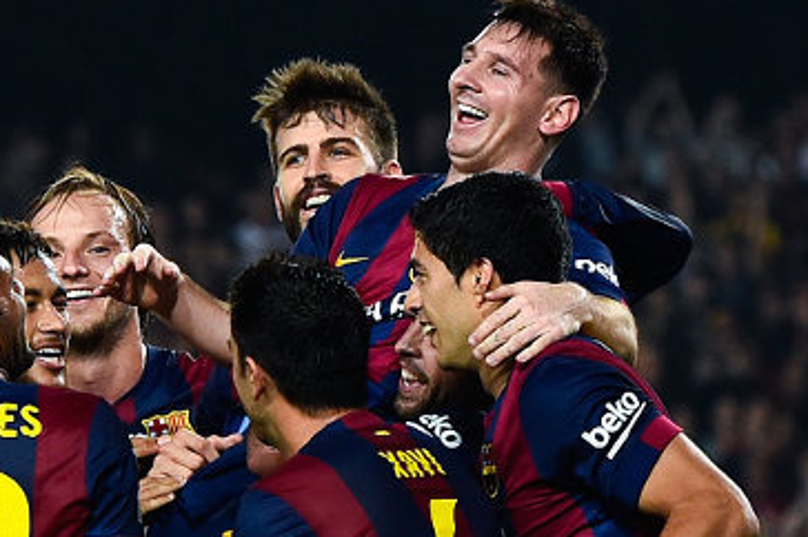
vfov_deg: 7.7
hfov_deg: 11.6
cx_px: 311
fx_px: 3969
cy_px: 264
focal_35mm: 177
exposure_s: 1/1250
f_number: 3.5
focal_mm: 140
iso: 2500
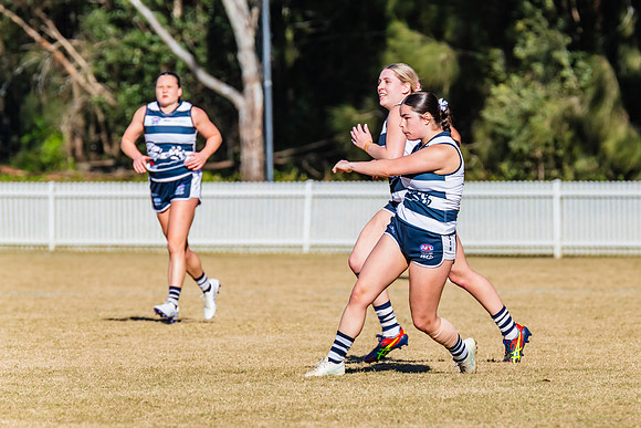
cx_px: 423
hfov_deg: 3.7
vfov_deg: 2.5
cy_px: 145
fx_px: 9886
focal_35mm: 555
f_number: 9
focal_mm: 420
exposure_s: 1/1600
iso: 640
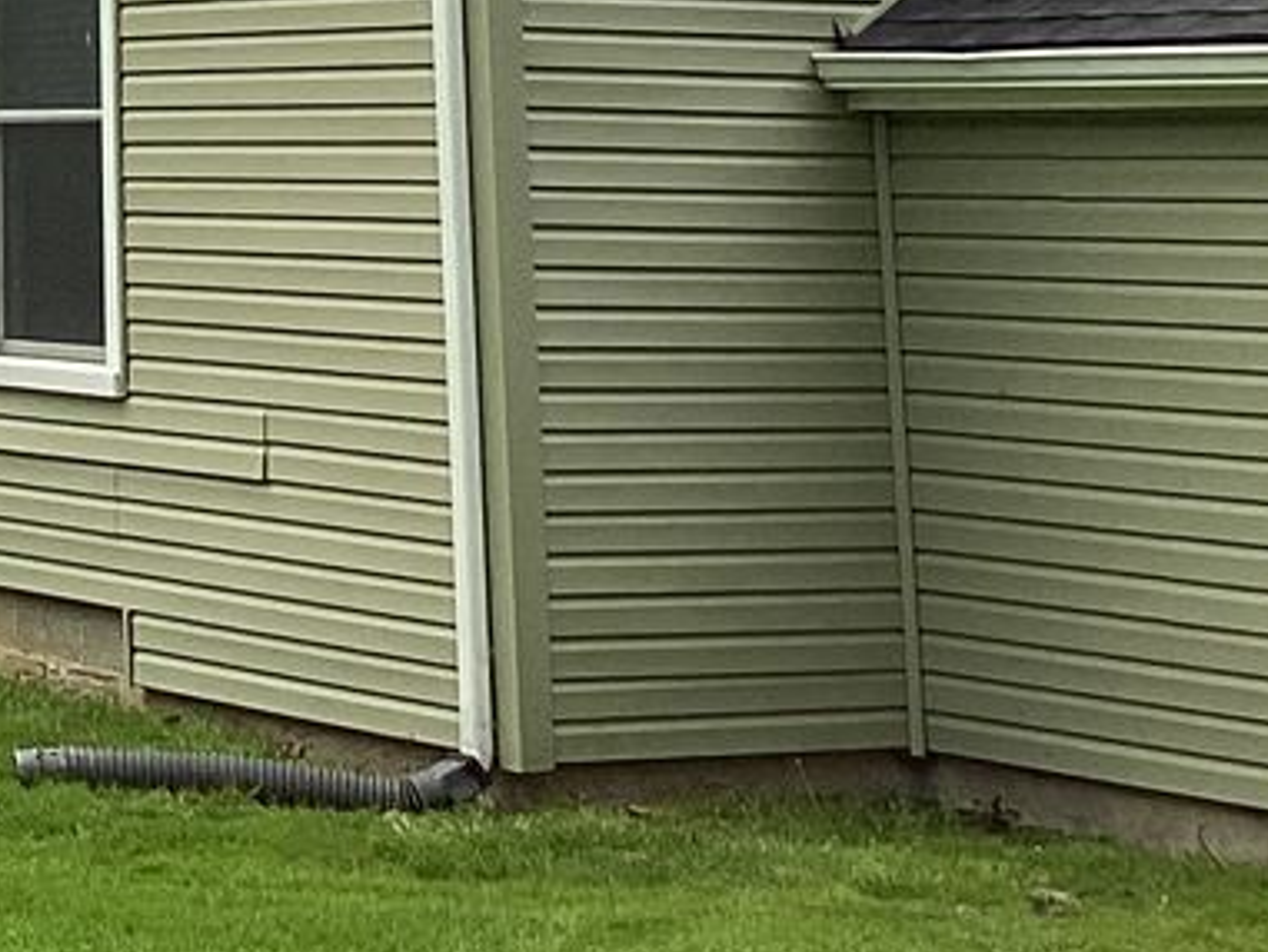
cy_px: -831
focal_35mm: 122
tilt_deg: +13.5
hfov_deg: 15.3
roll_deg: +0.0
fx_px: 4470
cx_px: -453
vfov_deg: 11.2
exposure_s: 1/206
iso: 25
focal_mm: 3.3
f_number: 2.4
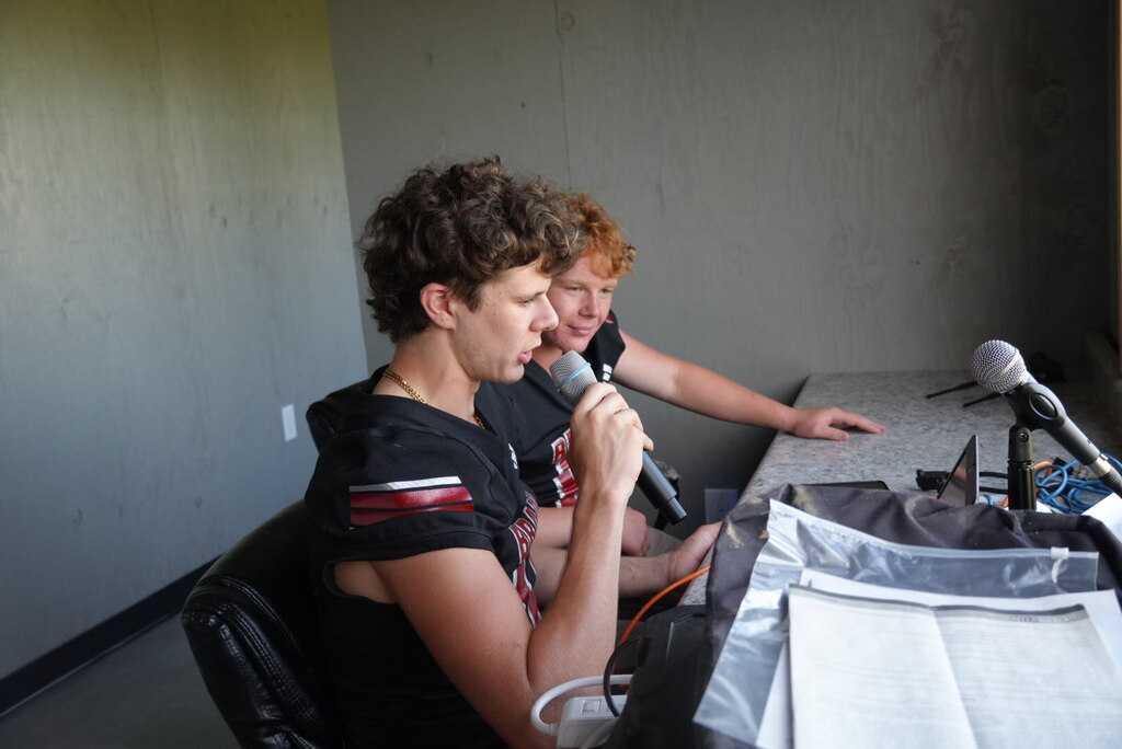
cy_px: 374
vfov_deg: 33.1
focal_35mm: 40
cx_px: 561
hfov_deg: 47.9
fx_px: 1263
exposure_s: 1/160
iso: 800
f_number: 4.5
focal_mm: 27
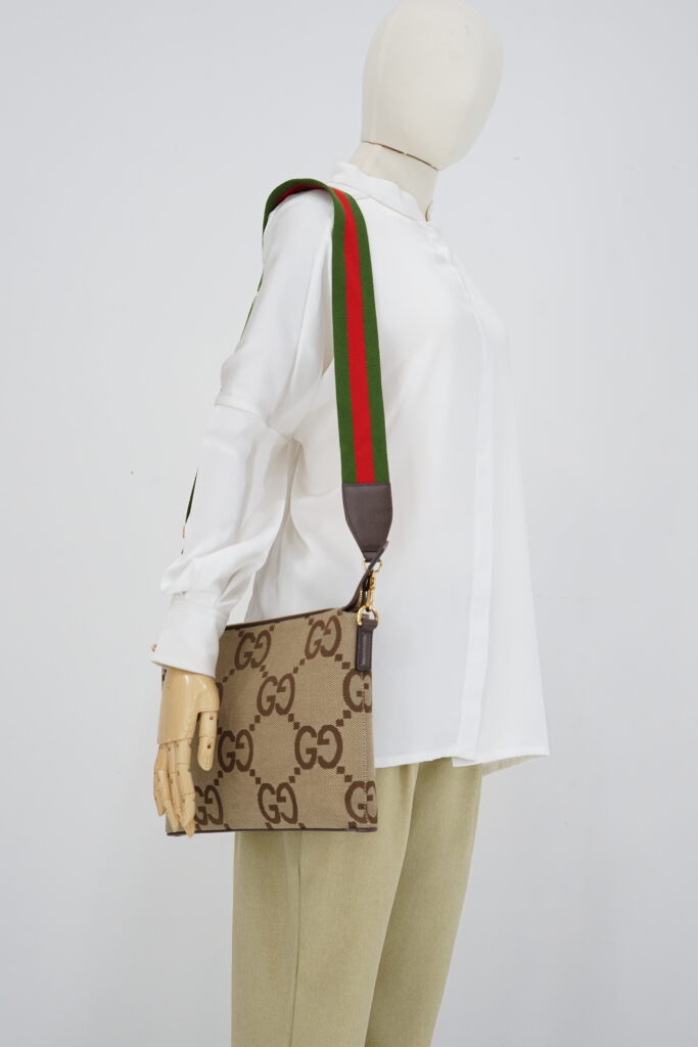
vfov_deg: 39.6
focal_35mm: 50
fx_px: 1454
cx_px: 349
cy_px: 524
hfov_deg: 27.0
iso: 640
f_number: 6.3
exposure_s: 1/13
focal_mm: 50
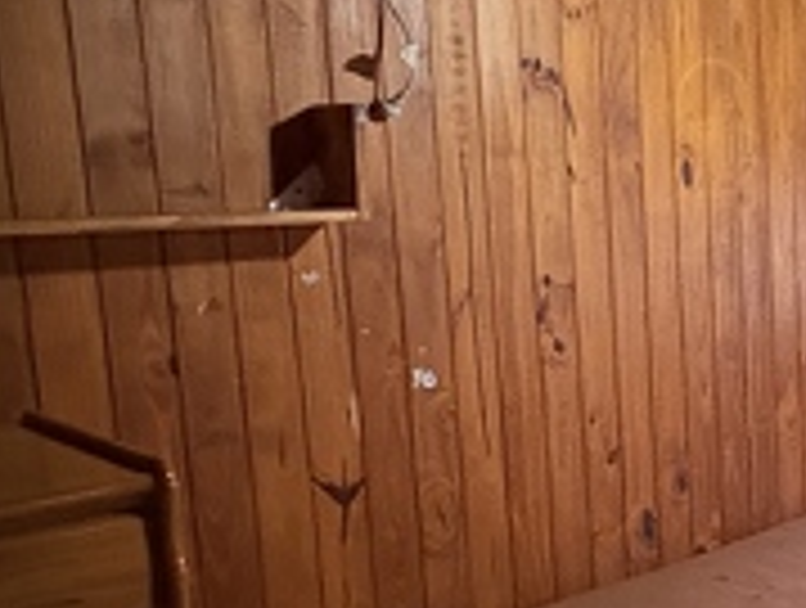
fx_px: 1213
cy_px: 320
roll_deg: +0.7
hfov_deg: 29.6
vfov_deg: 28.1
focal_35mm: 52
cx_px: 1045
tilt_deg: -9.0
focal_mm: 2.22
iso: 800
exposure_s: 1/33
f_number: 2.2
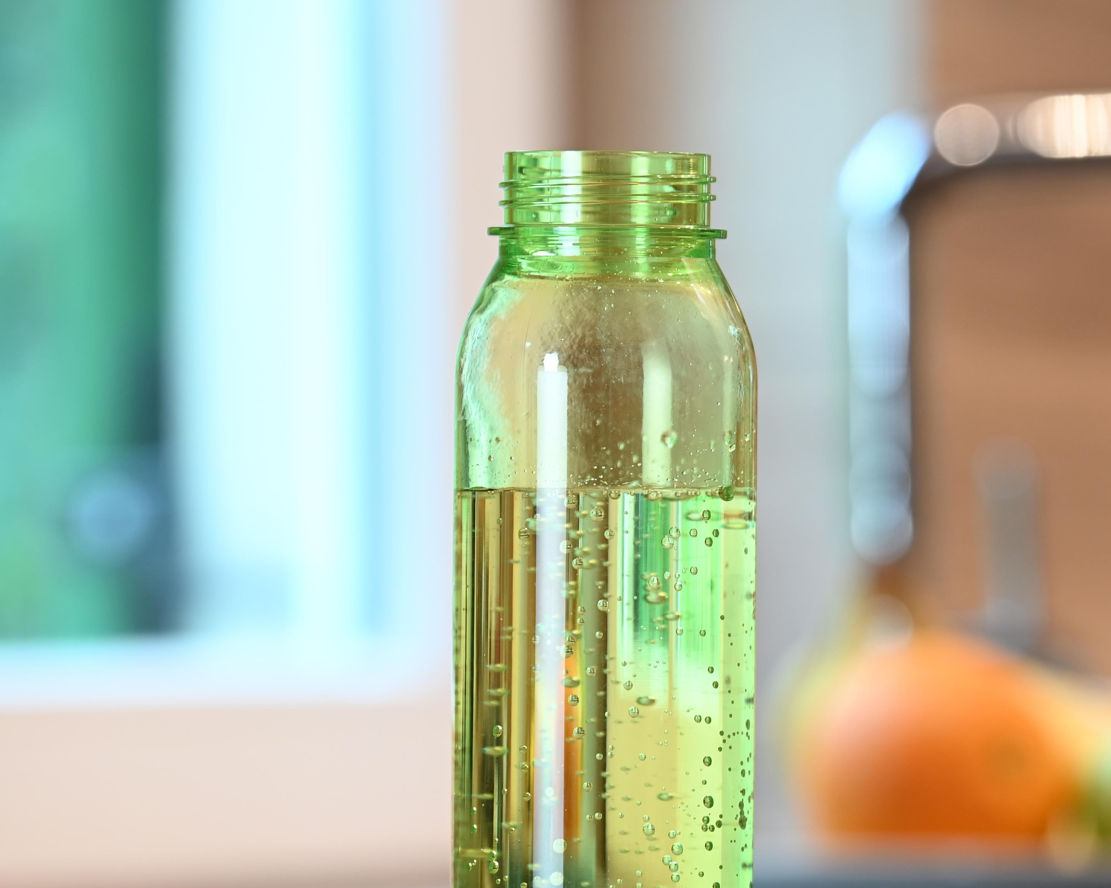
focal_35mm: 337
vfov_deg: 4.6
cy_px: 604
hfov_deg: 5.7
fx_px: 11080
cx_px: 1024
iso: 320
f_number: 4
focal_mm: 170
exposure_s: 1/30
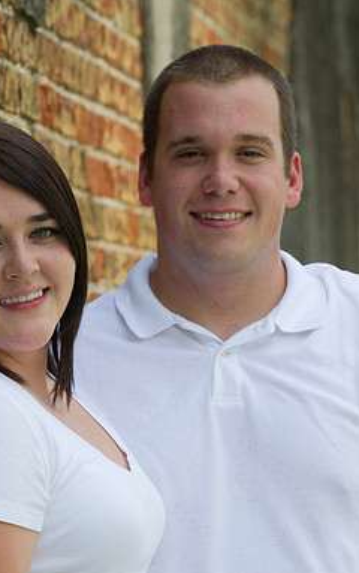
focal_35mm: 262
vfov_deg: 8.0
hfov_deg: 5.0
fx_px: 4094
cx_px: 106
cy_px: 286
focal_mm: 170
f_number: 7.1
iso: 200
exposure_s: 1/125
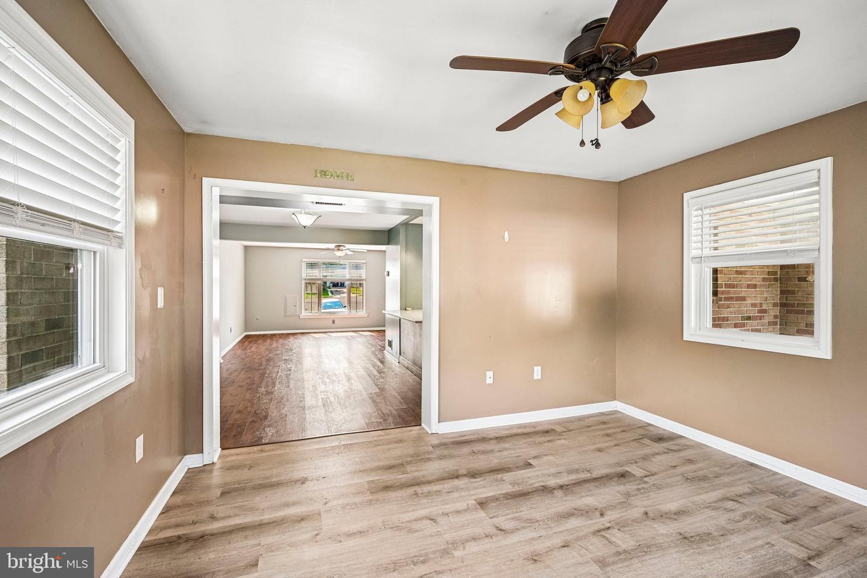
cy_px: 289
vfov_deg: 73.7
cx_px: 434
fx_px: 385
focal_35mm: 16
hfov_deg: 96.7
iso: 800
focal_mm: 16
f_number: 8
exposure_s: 1/160
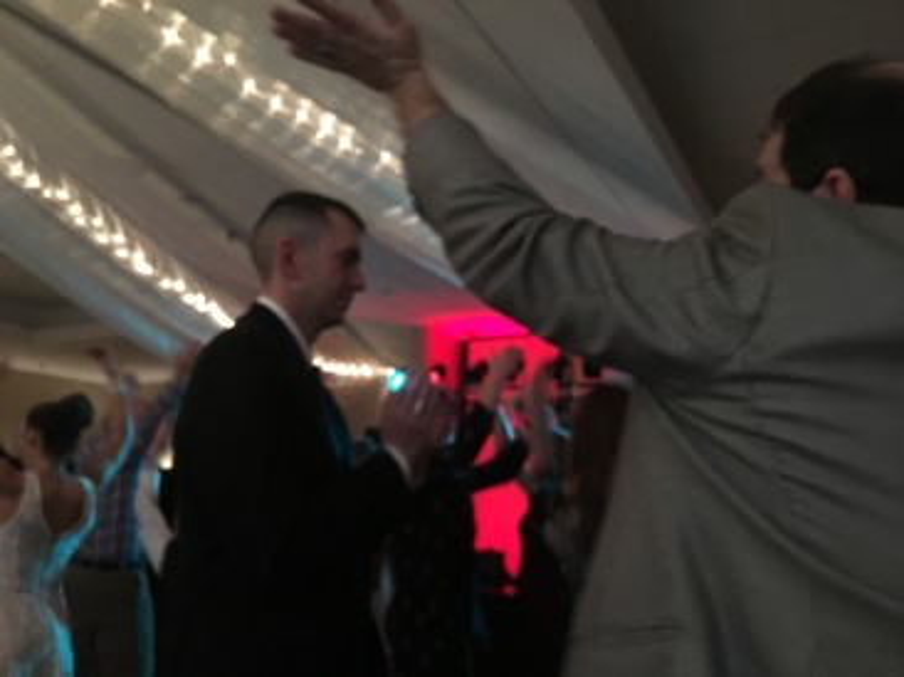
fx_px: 757
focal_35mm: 29
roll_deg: -1.3
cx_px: 452
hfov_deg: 61.7
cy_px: 338
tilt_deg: +12.8
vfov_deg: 48.2
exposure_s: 1/15
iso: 500
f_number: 2.2
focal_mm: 4.15
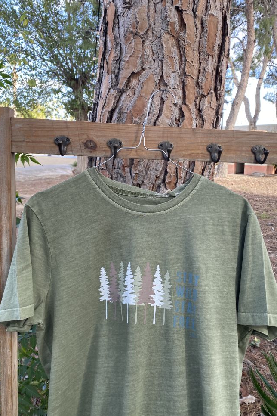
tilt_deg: -10.5
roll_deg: +0.9
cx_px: 156
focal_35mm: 28
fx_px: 323
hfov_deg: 46.3
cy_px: 209
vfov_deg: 65.5
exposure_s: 1/130
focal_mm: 4.25
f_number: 1.8
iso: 32
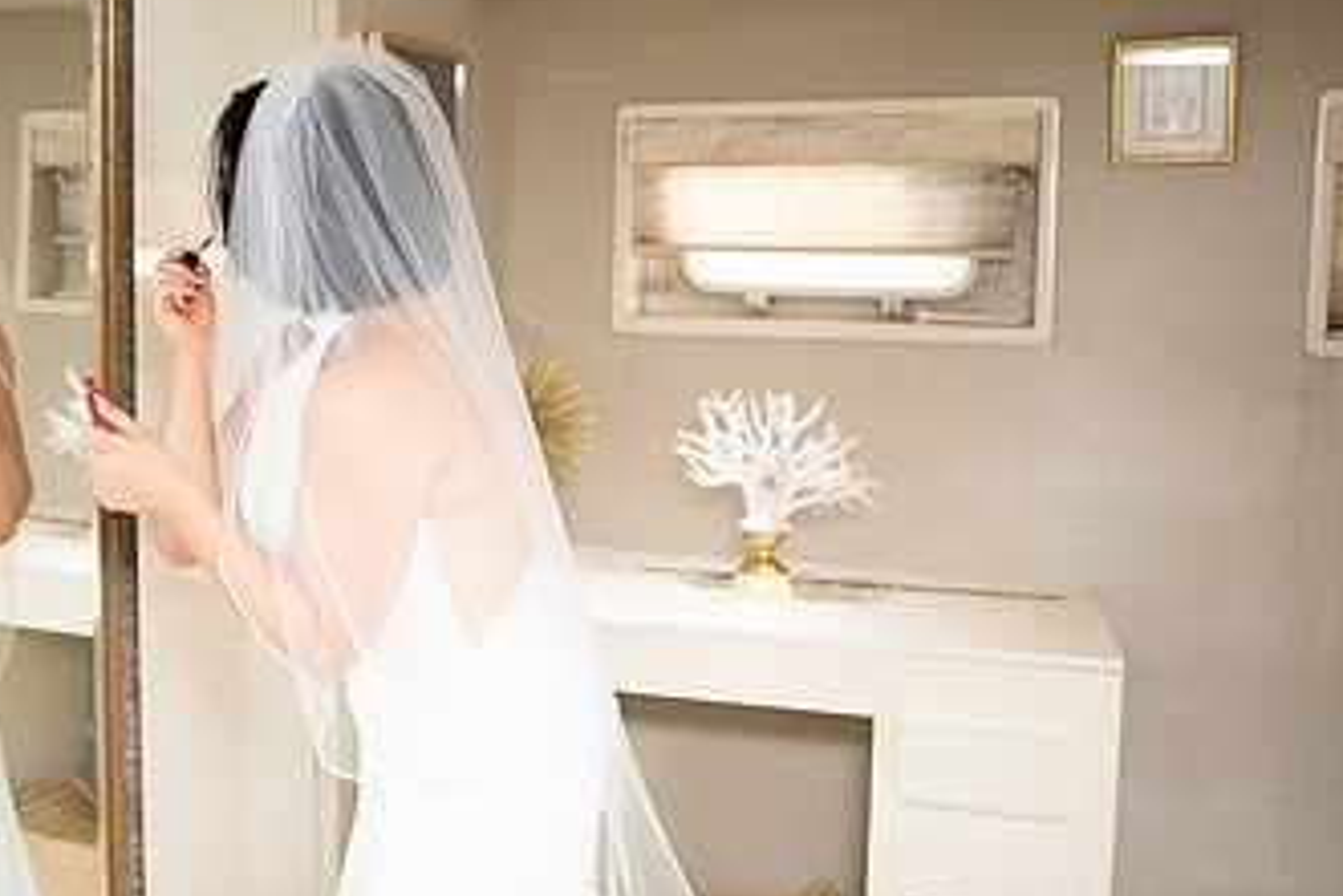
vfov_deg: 31.9
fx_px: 1567
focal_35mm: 42
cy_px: 395
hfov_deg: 44.8
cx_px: 329
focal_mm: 24
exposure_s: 1/400
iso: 250
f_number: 1.4
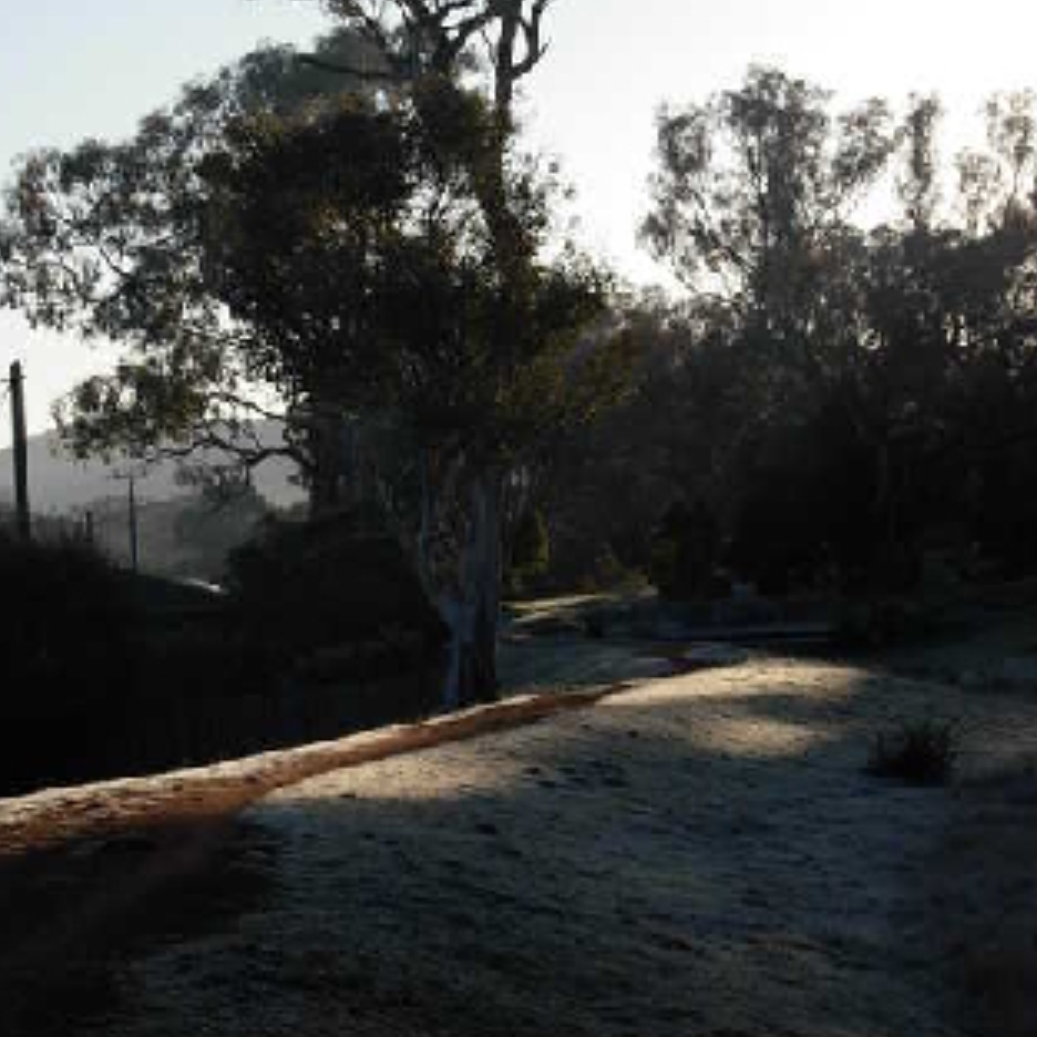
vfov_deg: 14.4
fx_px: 4101
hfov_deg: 14.4
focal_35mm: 121
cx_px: 548
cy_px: 306
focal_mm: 14.7
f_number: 3.8
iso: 79
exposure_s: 1/664
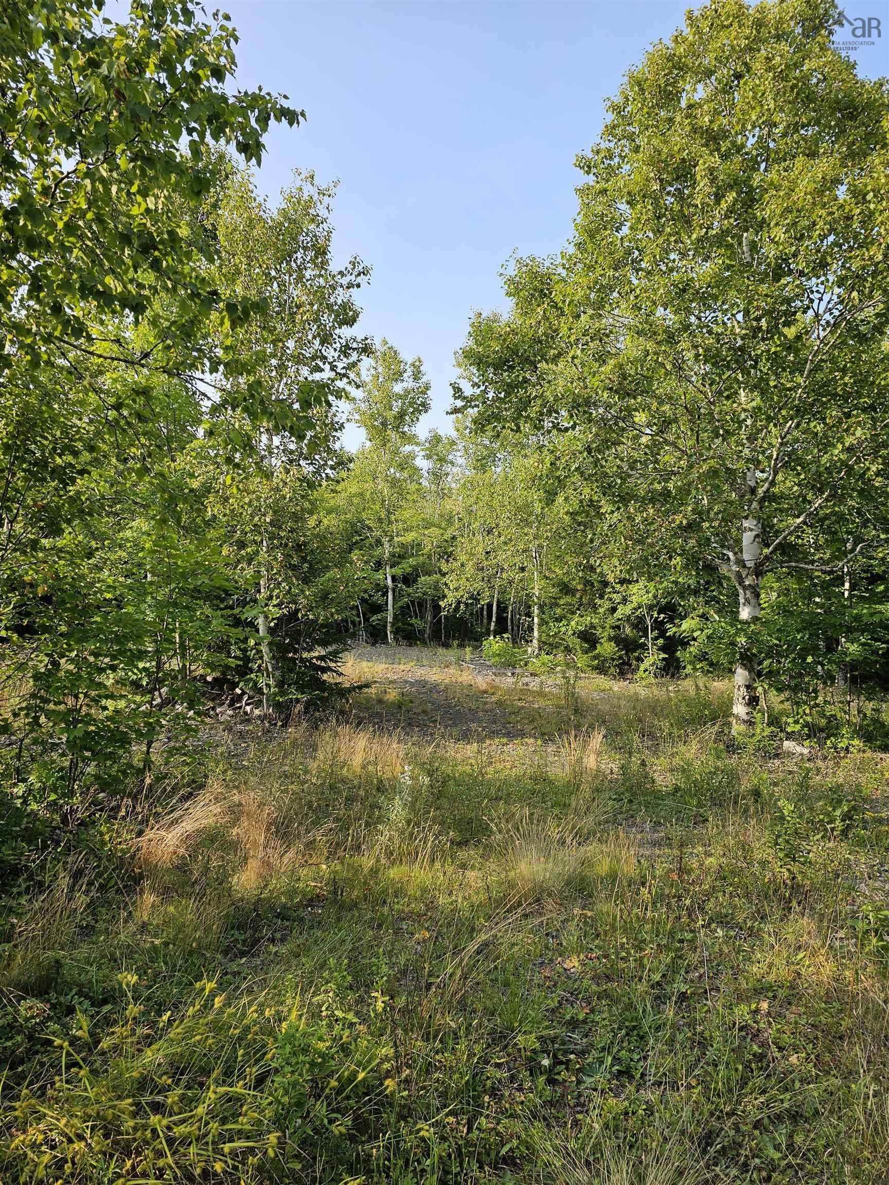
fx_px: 788
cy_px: 592
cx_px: 444
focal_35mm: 23
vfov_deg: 73.9
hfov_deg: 58.9
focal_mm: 6.3
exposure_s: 1/310
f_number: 1.7
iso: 10
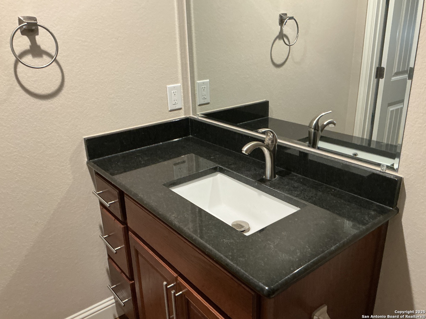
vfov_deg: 48.2
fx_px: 357
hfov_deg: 61.7
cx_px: 213
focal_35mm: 29
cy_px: 160
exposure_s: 1/40
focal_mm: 3
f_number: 1.8
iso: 200
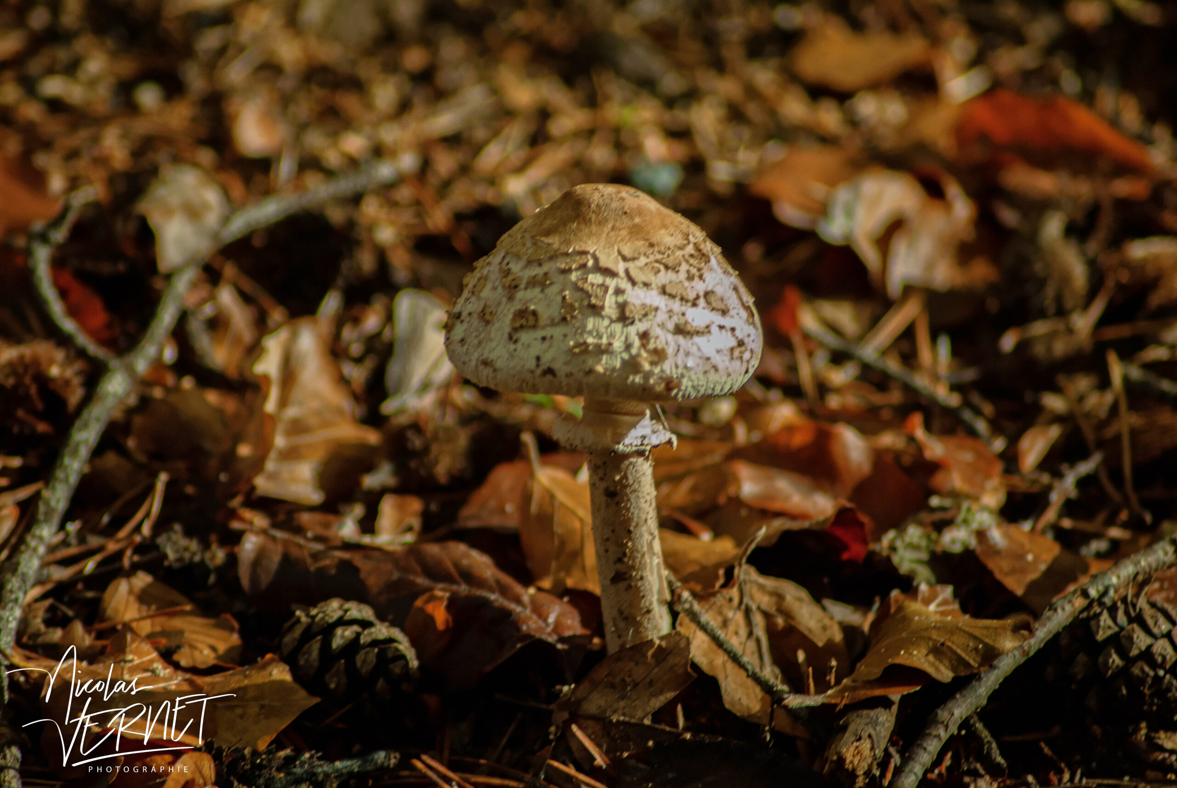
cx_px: 588
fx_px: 12276
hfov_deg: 5.5
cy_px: 394
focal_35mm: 375
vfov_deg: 3.7
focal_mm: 250
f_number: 5
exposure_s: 1/160
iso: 400
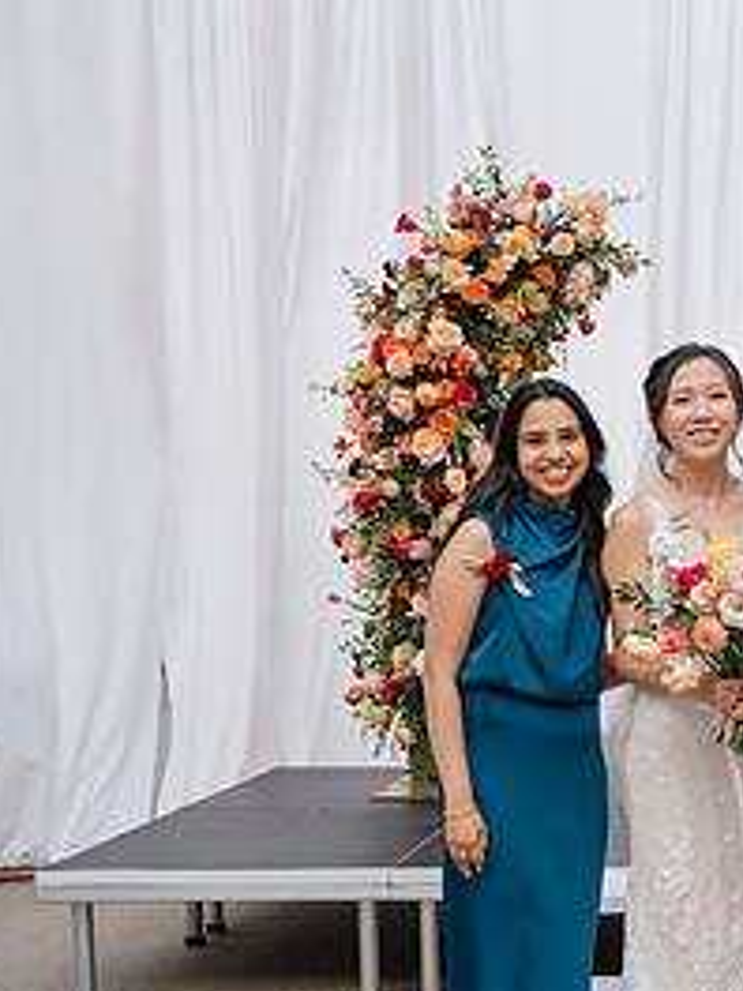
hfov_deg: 22.9
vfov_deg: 32.1
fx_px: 1717
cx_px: 835
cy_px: 594
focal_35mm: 60
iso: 100
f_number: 4
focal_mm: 28
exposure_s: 1/125
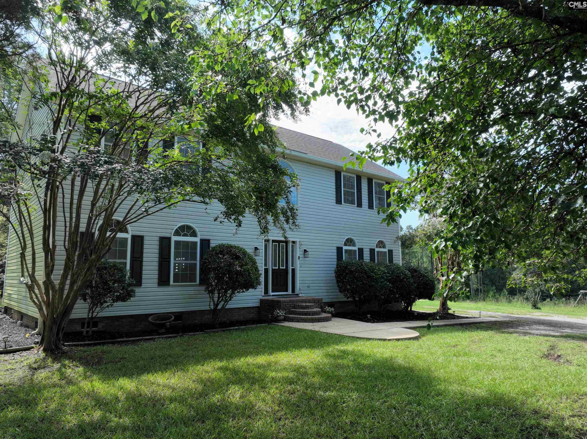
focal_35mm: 24
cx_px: 294
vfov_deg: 56.8
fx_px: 407
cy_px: 220
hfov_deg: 71.6
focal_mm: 12.29
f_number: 2.8
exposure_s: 1/2000
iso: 400
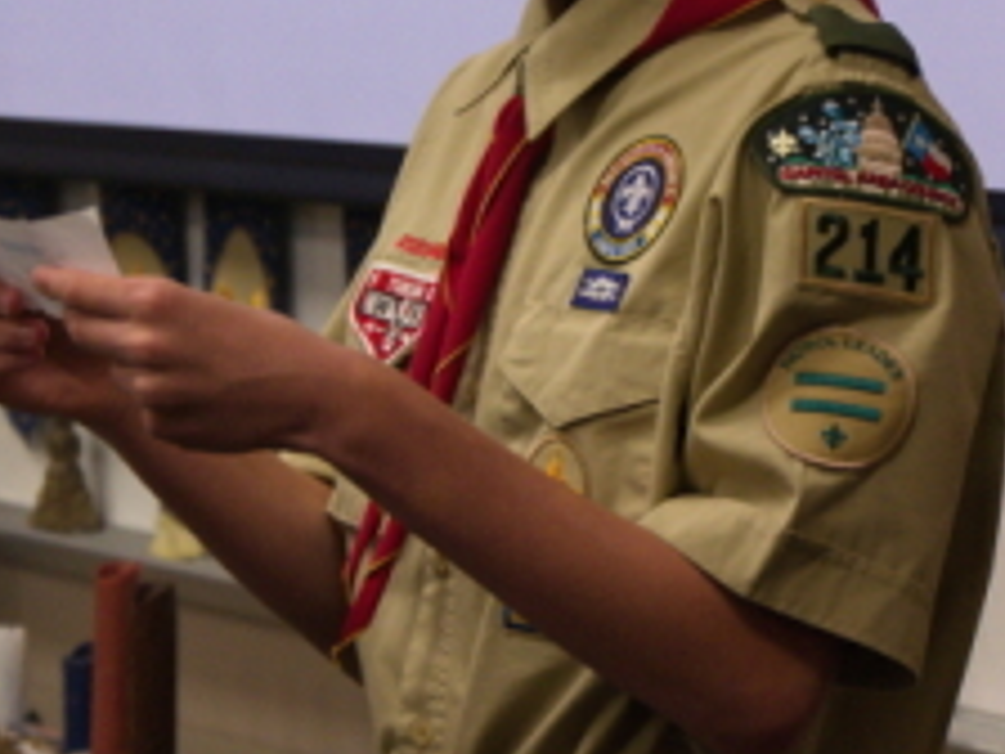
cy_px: 141
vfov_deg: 6.5
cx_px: 289
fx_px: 6590
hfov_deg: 8.7
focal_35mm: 227
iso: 2500
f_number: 5.2
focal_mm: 61
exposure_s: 1/125
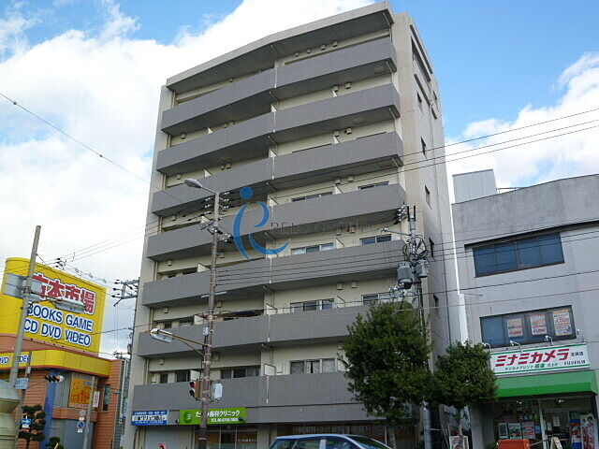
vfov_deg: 39.7
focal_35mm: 36
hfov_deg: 51.4
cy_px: 224
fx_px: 623
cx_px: 300
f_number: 4
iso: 80
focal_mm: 6.3
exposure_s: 1/250
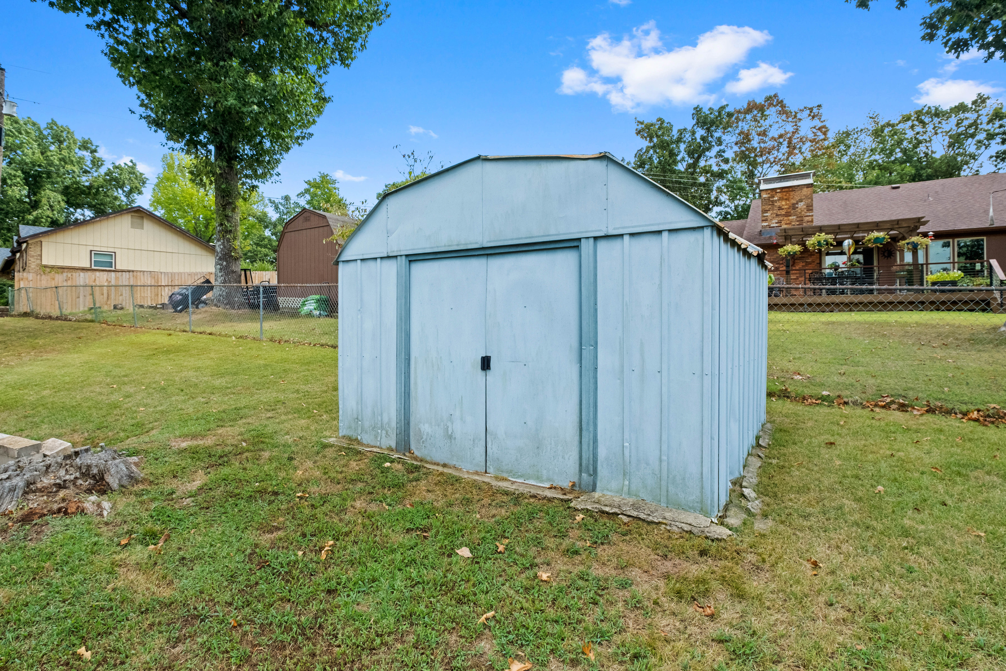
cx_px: 503
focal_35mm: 18
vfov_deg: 67.4
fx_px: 503
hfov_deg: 90.0
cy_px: 336
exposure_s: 1/450
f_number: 8
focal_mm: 12
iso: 1600
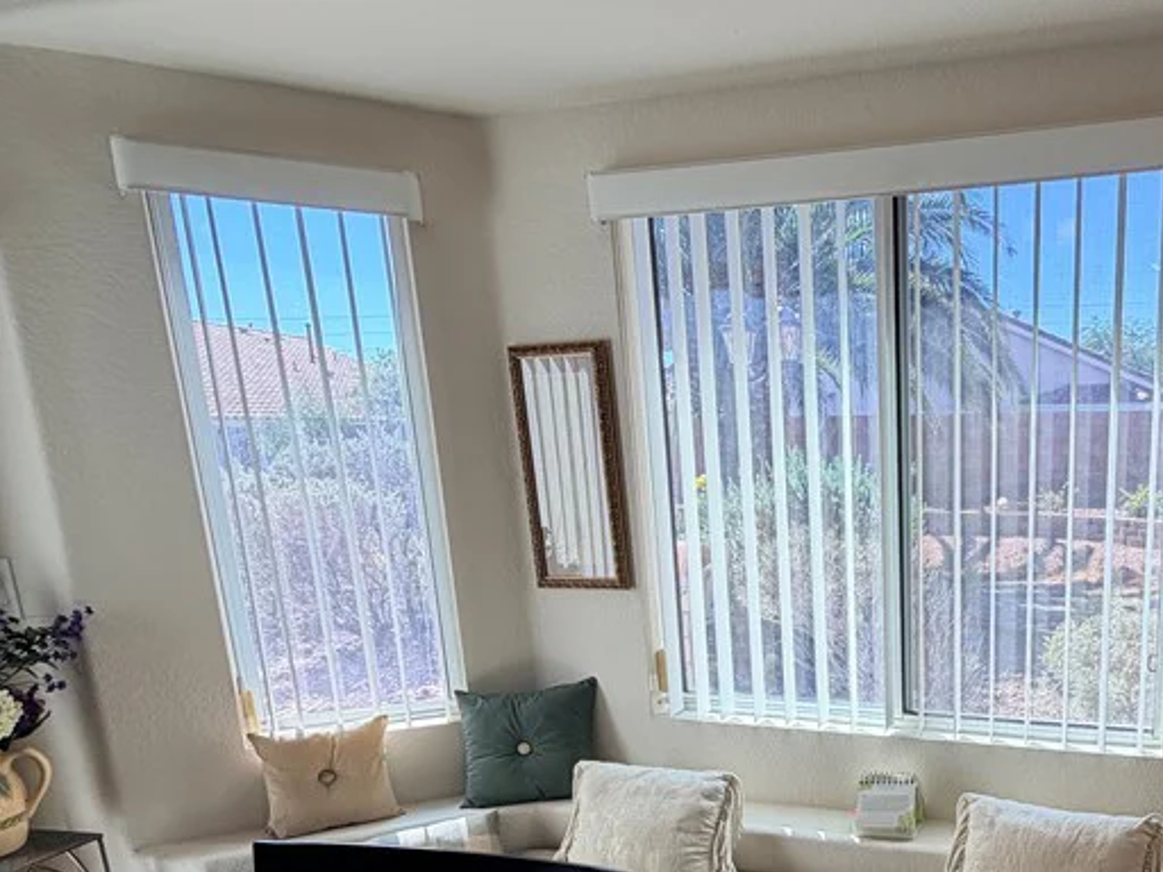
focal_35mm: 28
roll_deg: +1.6
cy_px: 654
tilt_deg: -14.1
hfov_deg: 58.2
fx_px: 941
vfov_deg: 47.9
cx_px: 945
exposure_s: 1/156
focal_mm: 2.22
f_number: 2.2
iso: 50
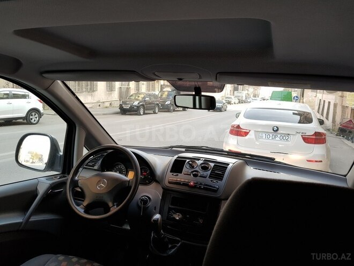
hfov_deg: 67.3
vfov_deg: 53.1
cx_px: 177
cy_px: 133
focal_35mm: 26
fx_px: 266
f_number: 1.7
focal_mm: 4.2
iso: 40
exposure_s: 1/54
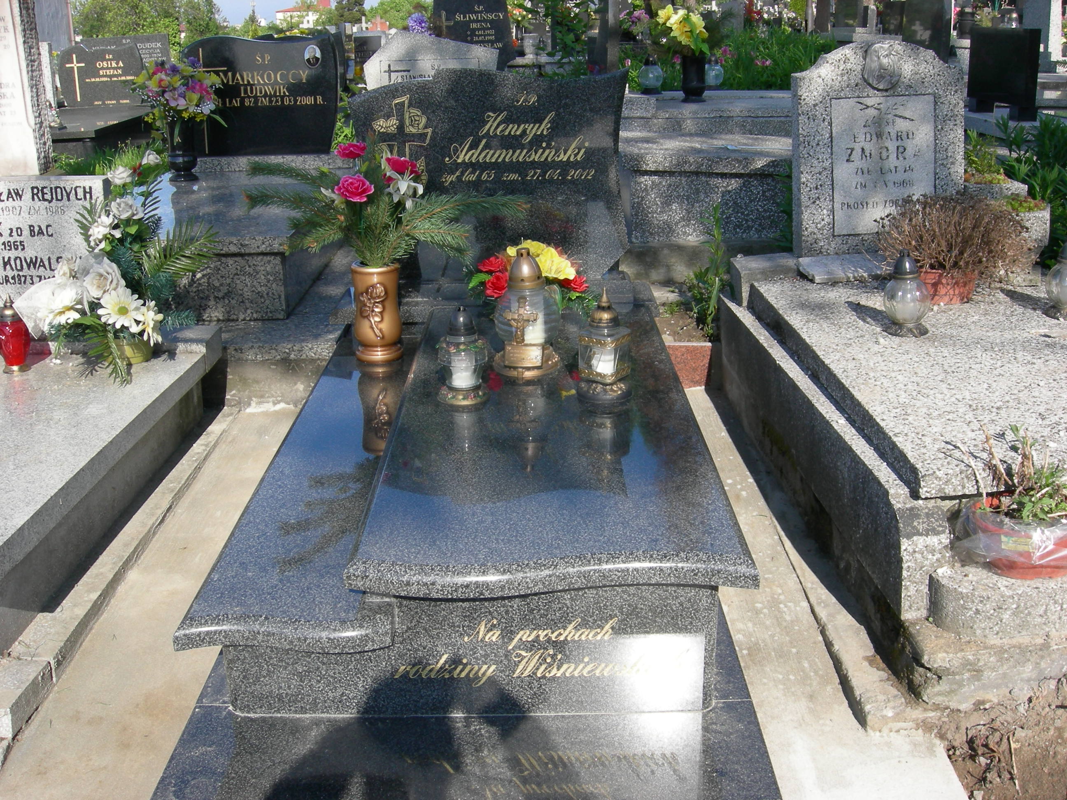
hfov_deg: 51.4
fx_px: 1110
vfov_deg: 39.7
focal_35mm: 36
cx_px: 534
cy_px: 400
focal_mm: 7.5
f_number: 6
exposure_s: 1/193
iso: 64
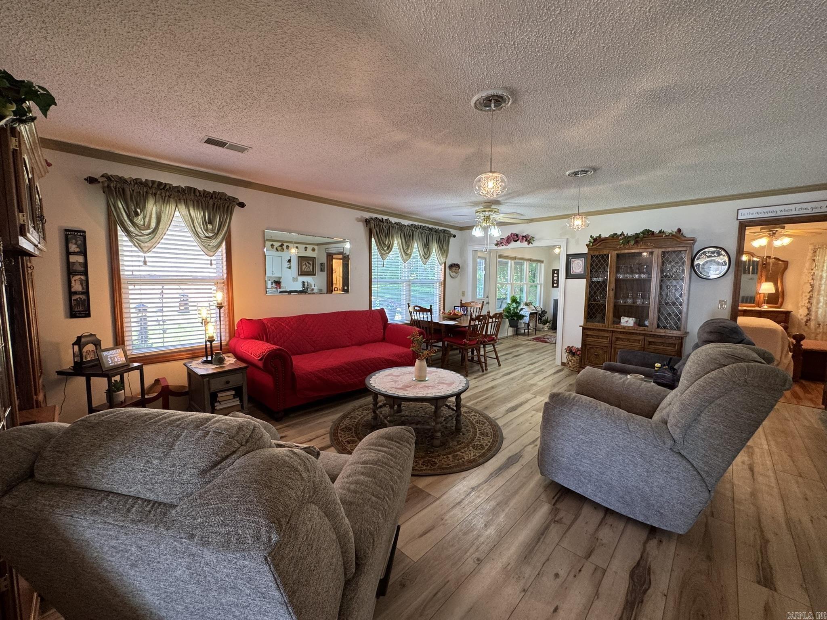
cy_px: 310
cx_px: 414
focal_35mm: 14
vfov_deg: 85.7
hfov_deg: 102.1
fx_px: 334
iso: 160
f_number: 2.2
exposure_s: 1/60
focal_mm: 2.22
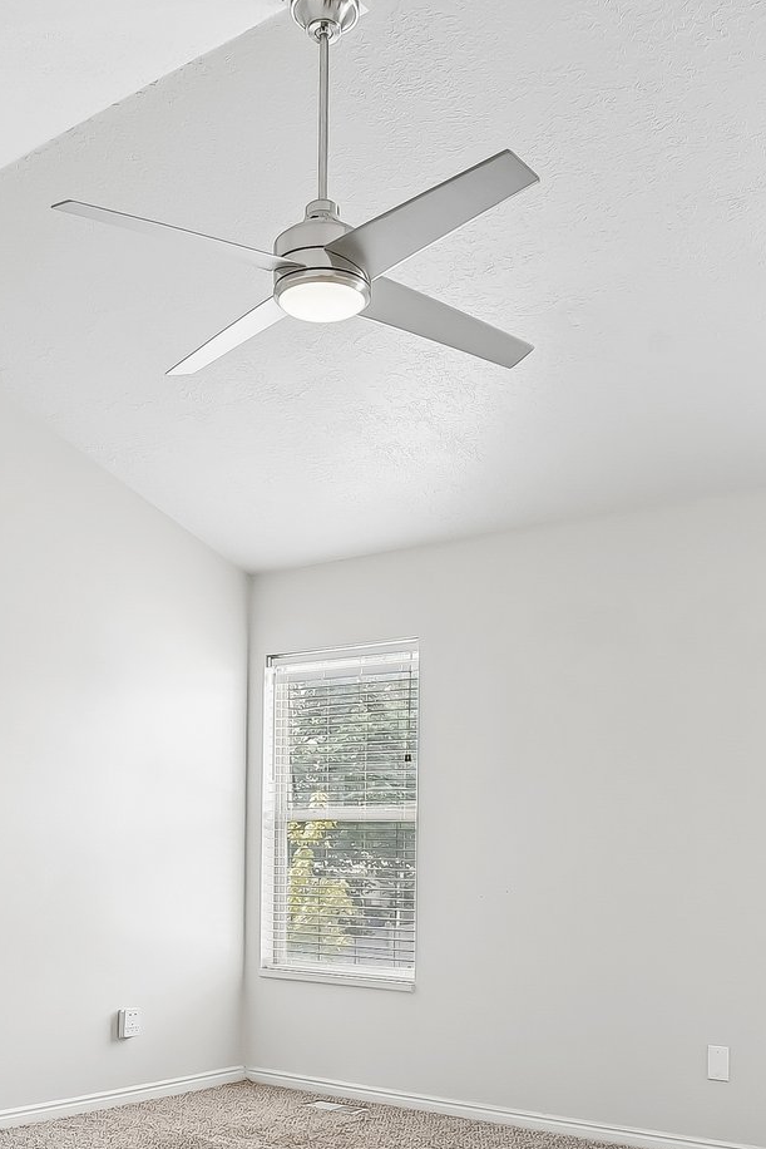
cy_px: 847
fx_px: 1212
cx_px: 326
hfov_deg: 35.0
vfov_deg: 48.9
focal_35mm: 38
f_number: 8
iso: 400
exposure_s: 1/20
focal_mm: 17
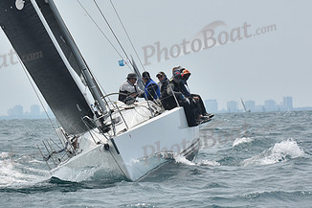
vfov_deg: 3.9
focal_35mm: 356
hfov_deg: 5.8
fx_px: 3084
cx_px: 93
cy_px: 104
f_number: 11
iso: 250
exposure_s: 1/800
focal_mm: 200
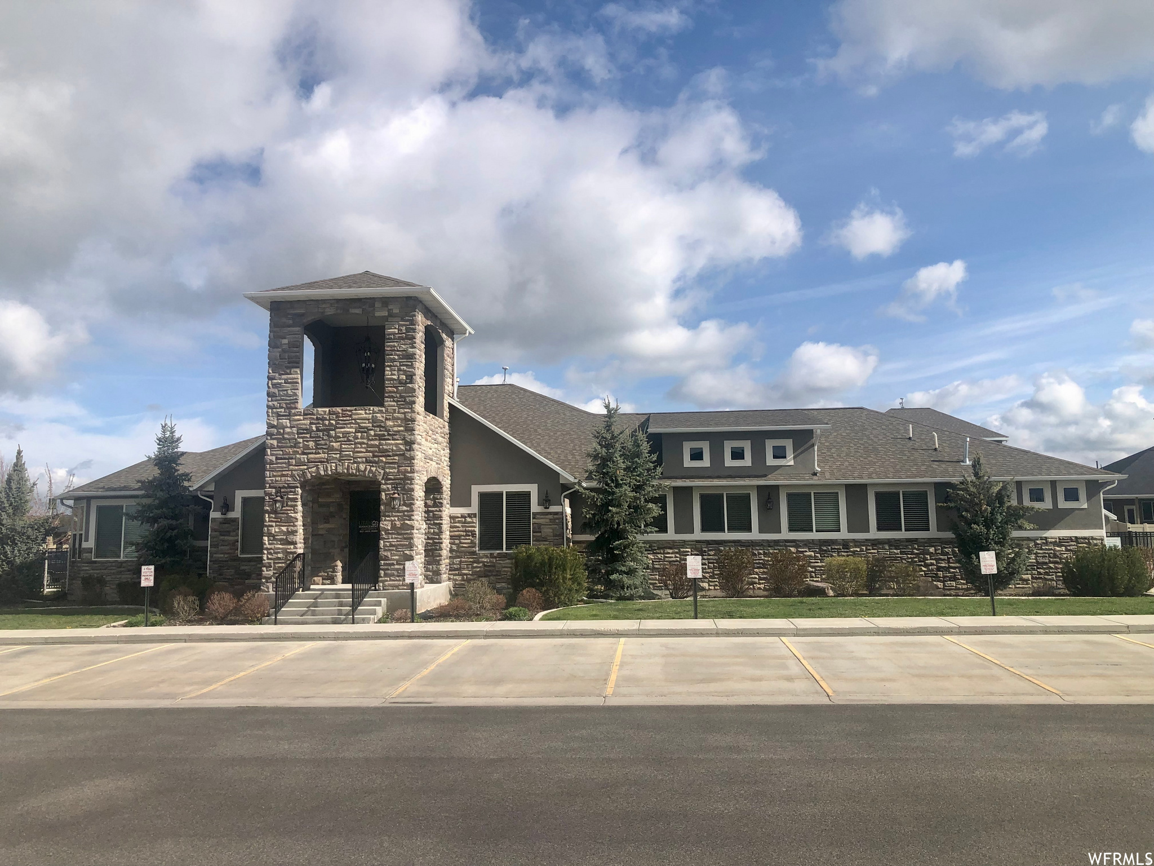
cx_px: 577
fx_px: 933
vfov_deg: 49.7
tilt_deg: +4.9
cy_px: 433
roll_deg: +0.5
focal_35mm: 28
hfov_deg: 63.4
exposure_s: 1/2825
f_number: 1.8
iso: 20
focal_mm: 3.99
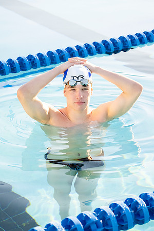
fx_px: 770
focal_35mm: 120
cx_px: 77
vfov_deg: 17.1
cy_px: 116
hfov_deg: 11.4
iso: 3200
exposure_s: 1/5000
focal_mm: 120
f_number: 5.6
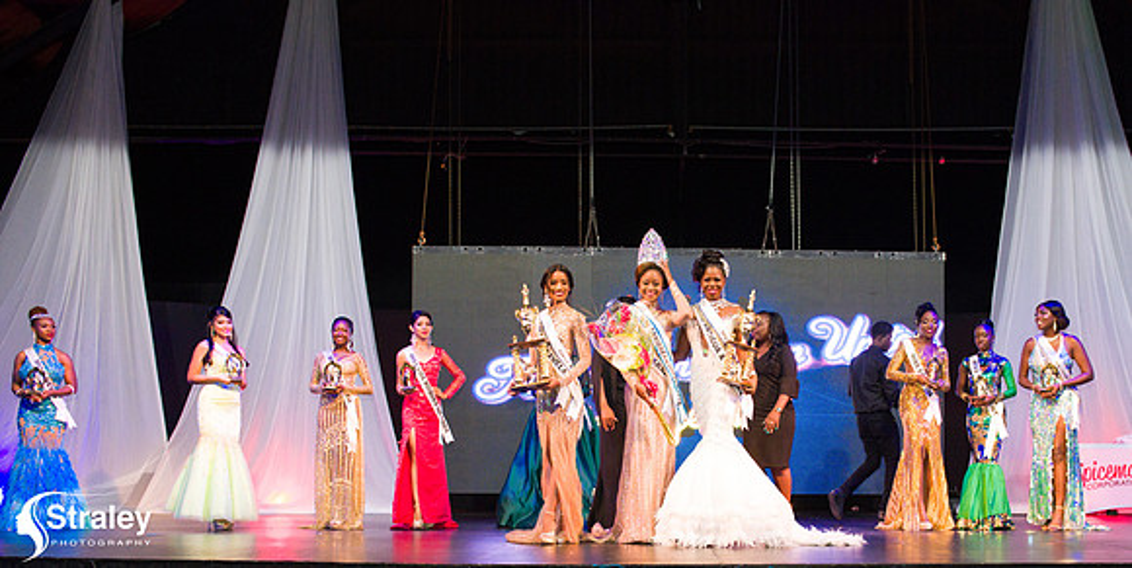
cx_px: 684
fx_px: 1088
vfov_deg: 28.6
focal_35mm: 37
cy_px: 451
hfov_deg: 54.5
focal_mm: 28
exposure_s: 1/160
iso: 4000
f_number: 5
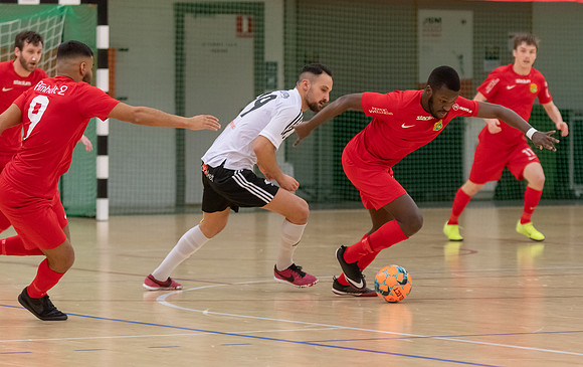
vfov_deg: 5.9
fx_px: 3532
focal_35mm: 222
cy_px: 252
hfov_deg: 9.4
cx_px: 379
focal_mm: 112
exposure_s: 1/800
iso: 720
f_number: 2.8
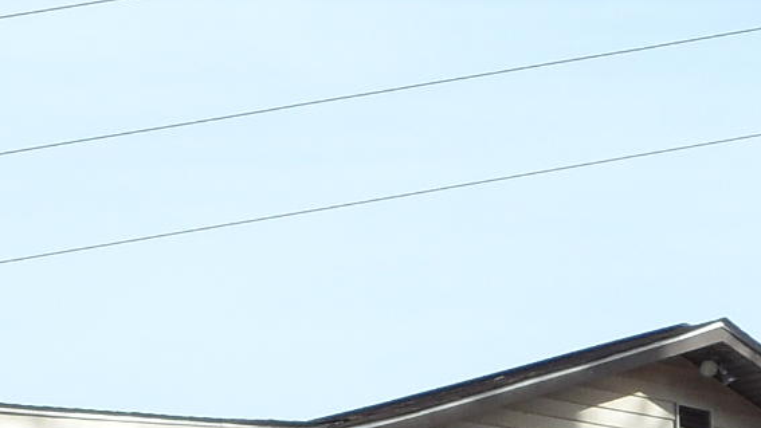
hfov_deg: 8.4
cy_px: 813
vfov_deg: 4.7
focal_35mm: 256
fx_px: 5166
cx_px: 397
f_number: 5
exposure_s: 1/250
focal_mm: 9.3
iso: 80
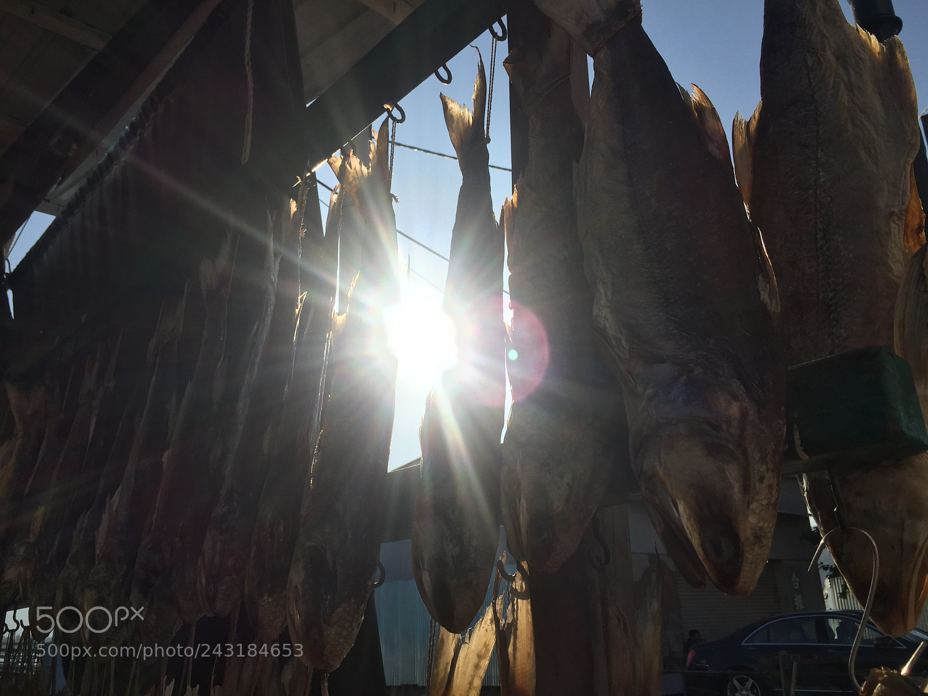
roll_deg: +1.5
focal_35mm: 29
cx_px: 464
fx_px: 777
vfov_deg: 48.2
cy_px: 348
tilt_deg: +18.8
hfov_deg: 61.7
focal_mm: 4.15
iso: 32
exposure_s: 1/4405
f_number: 2.2
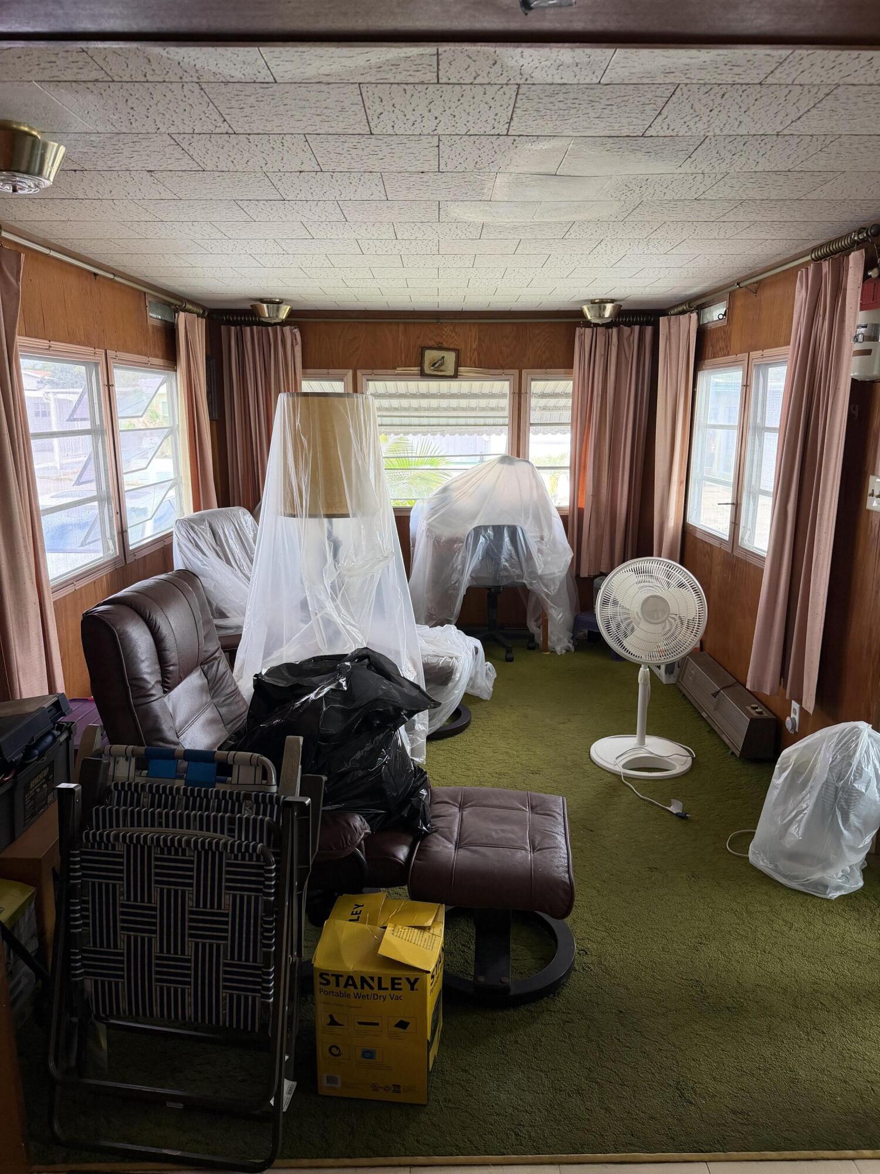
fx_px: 813
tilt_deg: -13.2
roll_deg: -0.4
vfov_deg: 71.6
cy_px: 587
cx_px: 440
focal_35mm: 24
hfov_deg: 56.8
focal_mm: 6.76
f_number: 1.78
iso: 200
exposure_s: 1/77
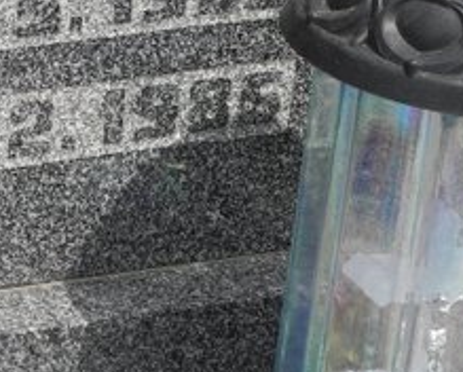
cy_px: -30
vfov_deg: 6.4
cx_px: -252
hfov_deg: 7.8
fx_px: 3322
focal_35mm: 242
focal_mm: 14.5
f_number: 4
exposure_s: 1/800
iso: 100
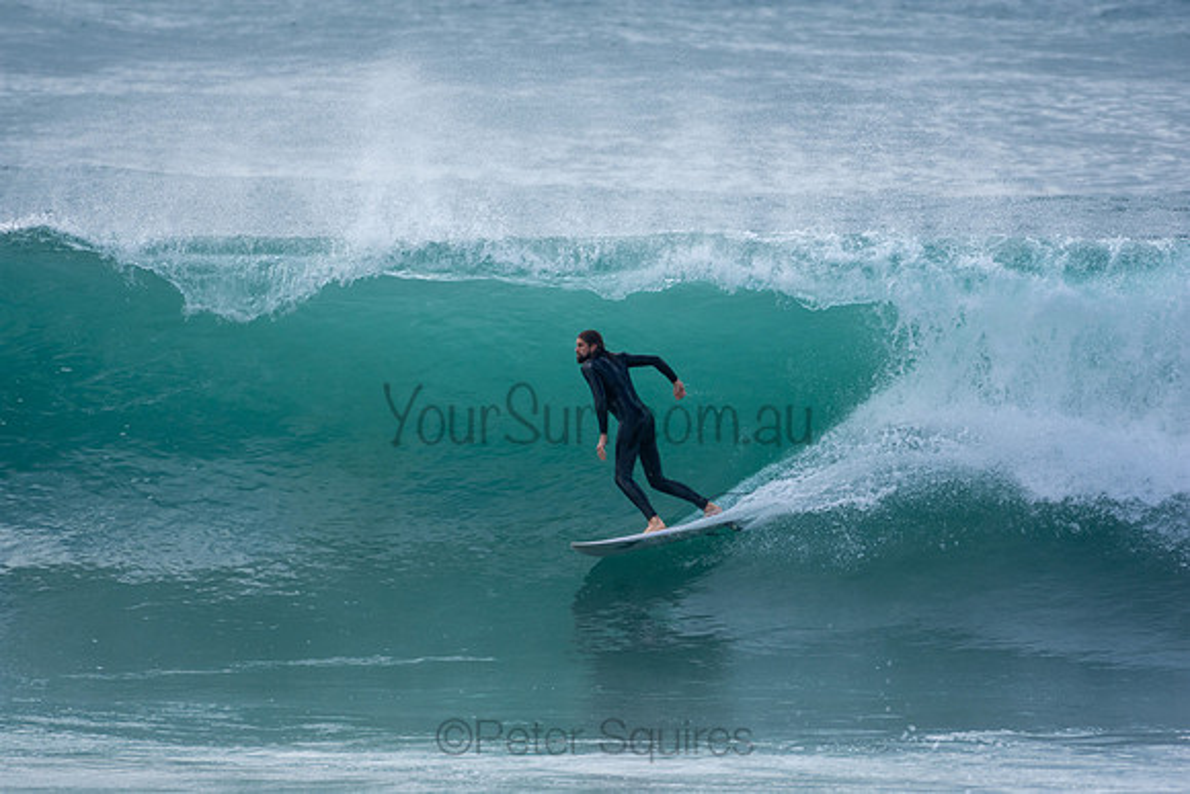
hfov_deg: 2.7
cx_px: 595
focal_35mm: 750
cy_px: 397
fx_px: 24796
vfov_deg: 1.8
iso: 250
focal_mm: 500
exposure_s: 1/800
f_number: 5.6
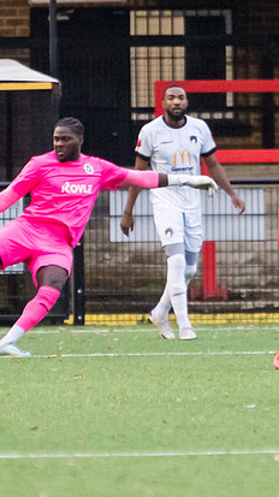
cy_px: 234
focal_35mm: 1037
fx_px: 13653
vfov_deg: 2.1
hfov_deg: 1.2
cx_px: 137
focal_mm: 280
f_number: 4
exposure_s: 1/640
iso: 4000
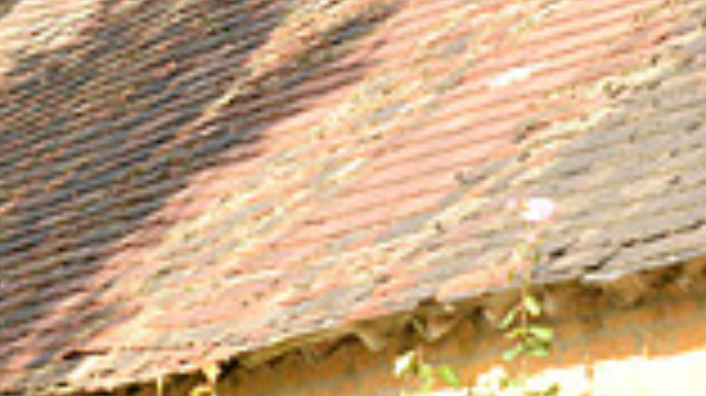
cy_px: 518
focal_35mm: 329
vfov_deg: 3.7
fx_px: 6154
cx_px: -589
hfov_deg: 6.4
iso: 1600
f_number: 5.6
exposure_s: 1/1250
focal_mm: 85
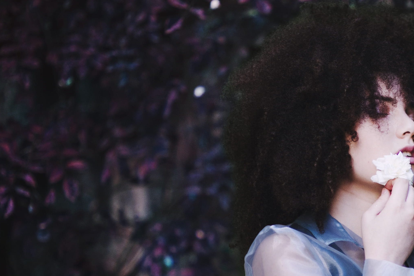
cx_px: 332
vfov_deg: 7.7
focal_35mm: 177
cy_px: 203
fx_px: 2034
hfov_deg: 11.6
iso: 800
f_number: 1.4
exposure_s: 1/4000
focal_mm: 85
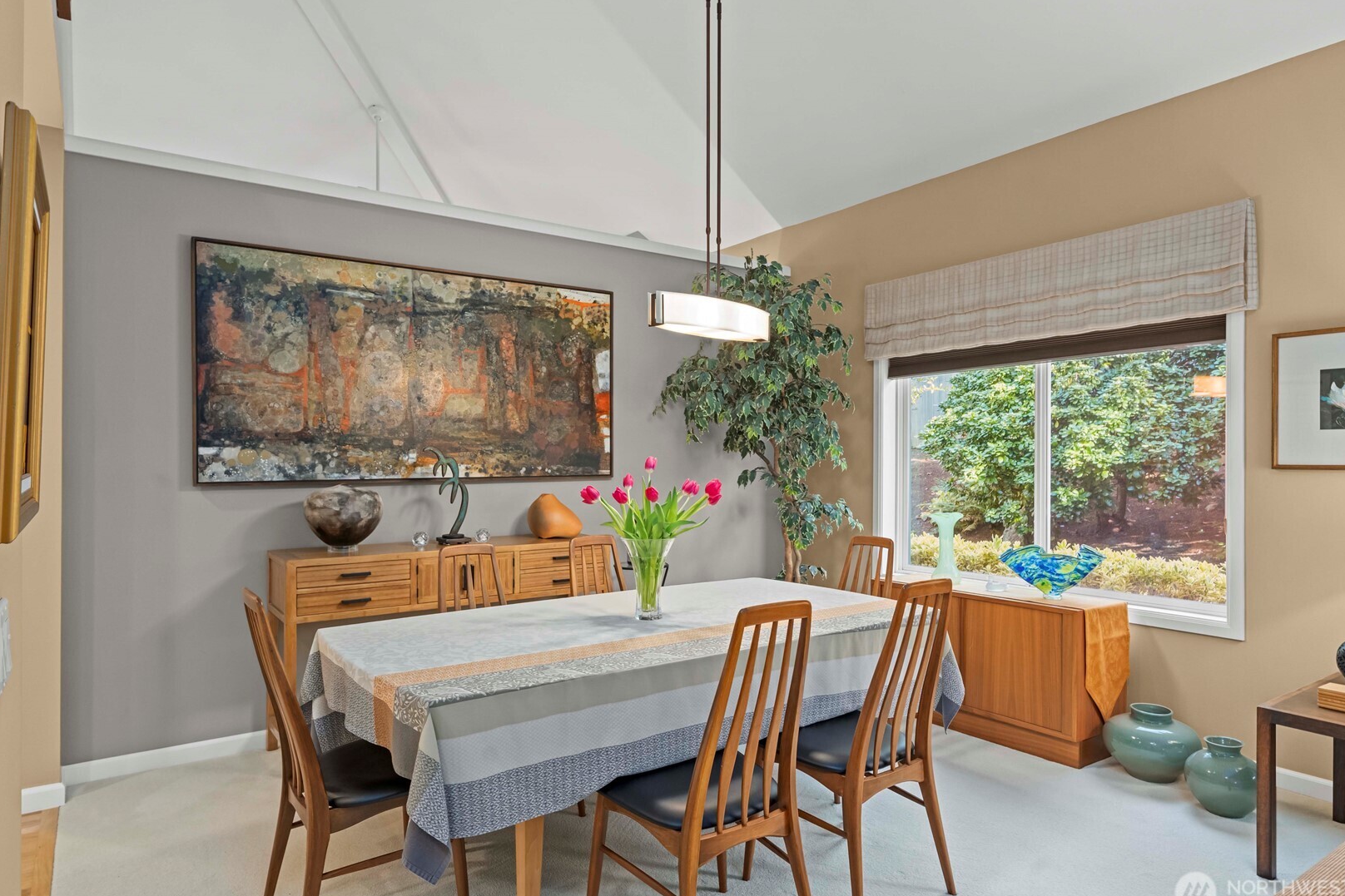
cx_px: 671
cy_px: 454
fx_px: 784
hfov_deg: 81.2
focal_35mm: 21
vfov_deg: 59.5
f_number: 7.1
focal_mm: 20
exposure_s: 1/4
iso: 1000
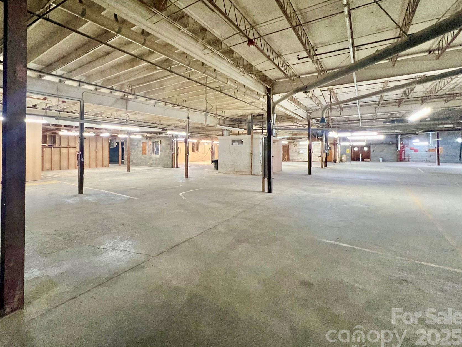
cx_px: 199
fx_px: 214
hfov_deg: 93.9
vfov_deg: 77.6
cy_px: 147
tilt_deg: -0.2
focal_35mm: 16
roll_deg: -0.2
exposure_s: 1/60
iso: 500
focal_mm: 1.57
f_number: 1.8
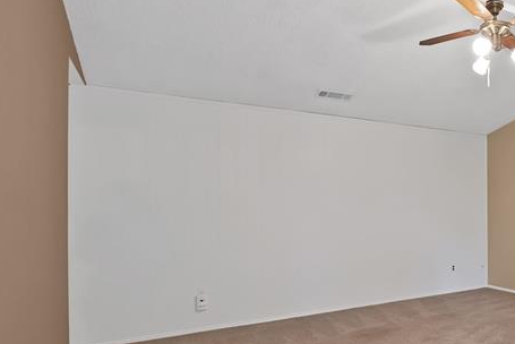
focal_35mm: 27
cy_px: 203
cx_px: 492
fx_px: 386
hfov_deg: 55.2
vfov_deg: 47.8
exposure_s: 2
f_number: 9
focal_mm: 12
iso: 640
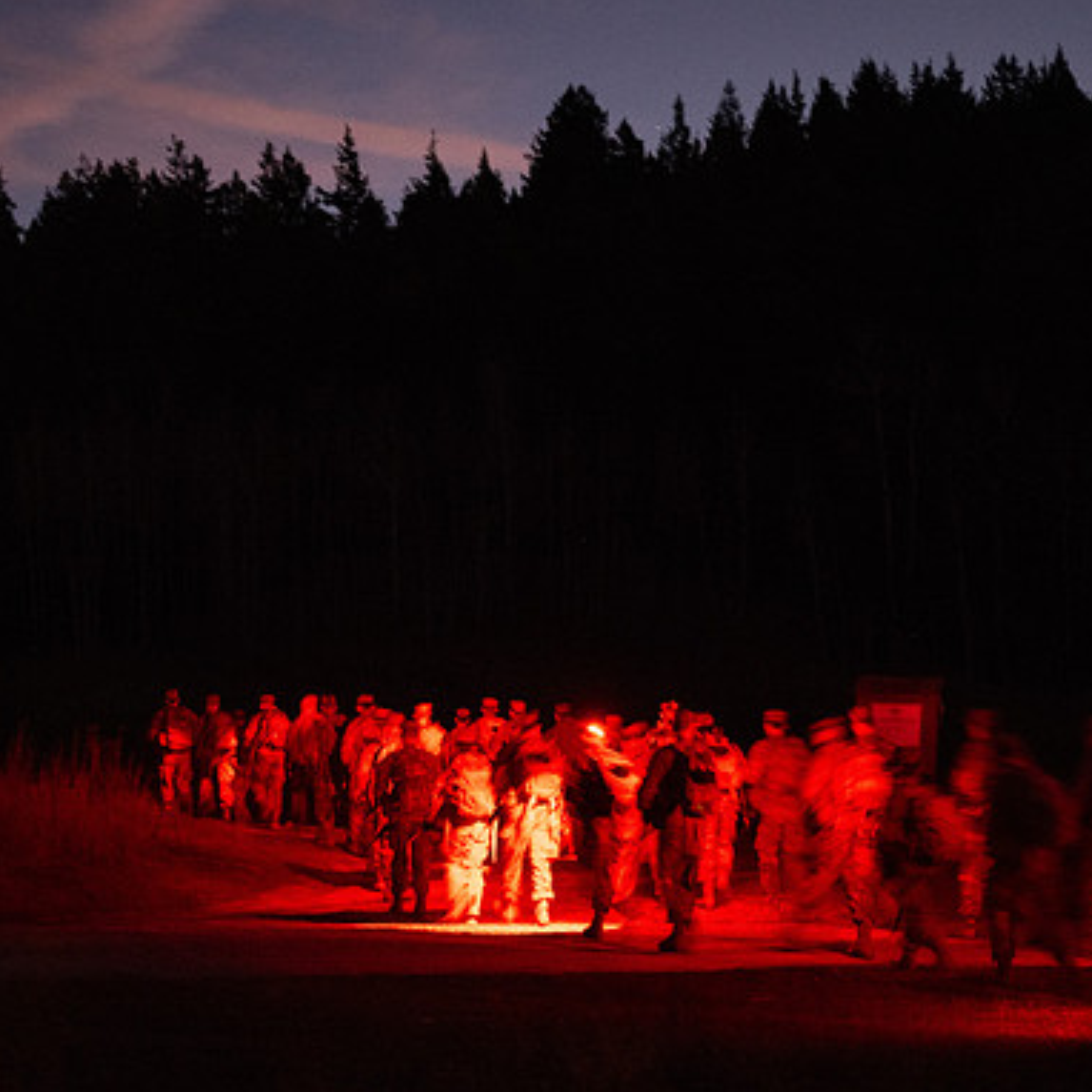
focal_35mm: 104
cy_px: 598
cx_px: 468
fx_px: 3712
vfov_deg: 16.7
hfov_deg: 16.7
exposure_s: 1/5
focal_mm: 70
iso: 4000
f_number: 2.8
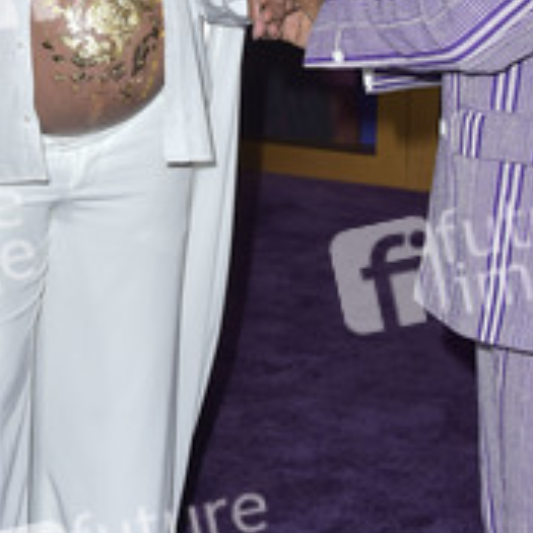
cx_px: 212
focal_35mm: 97
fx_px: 1690
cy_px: 110
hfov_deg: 17.9
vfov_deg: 17.8
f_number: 6.3
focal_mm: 50
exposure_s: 1/250
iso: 320
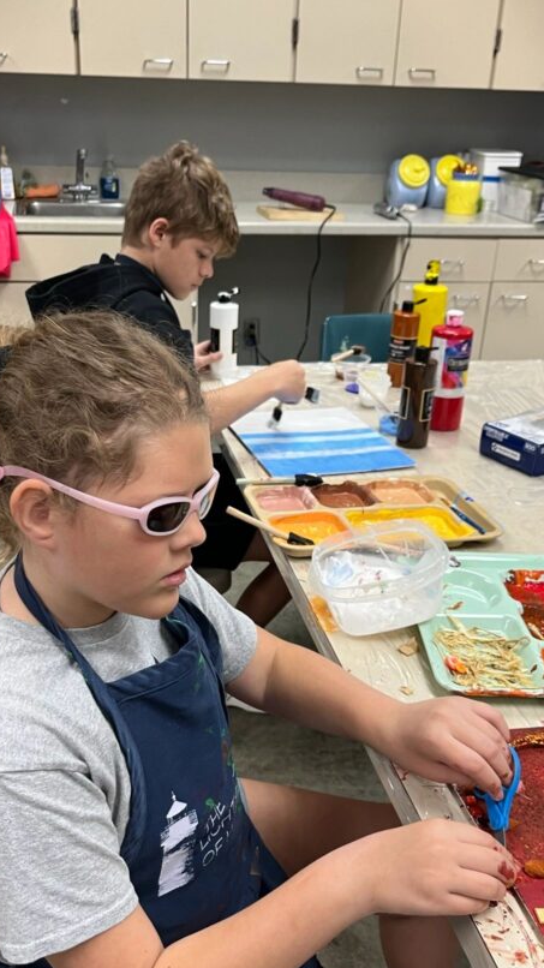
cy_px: 574
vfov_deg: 54.9
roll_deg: -2.0
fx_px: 924
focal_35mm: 36
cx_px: 256
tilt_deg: -28.6
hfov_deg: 32.8
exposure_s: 1/60
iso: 100
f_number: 1.6
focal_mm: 5.1
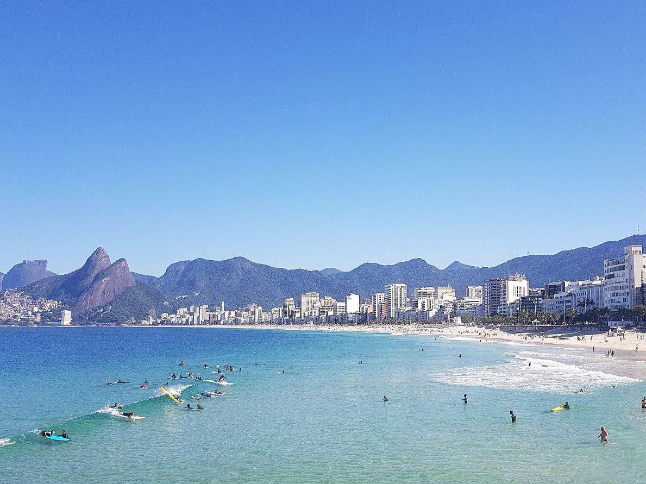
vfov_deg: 40.6
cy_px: 281
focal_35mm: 35
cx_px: 374
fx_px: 653
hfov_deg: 52.4
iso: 40
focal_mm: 4.2
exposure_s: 1/1692
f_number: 1.7
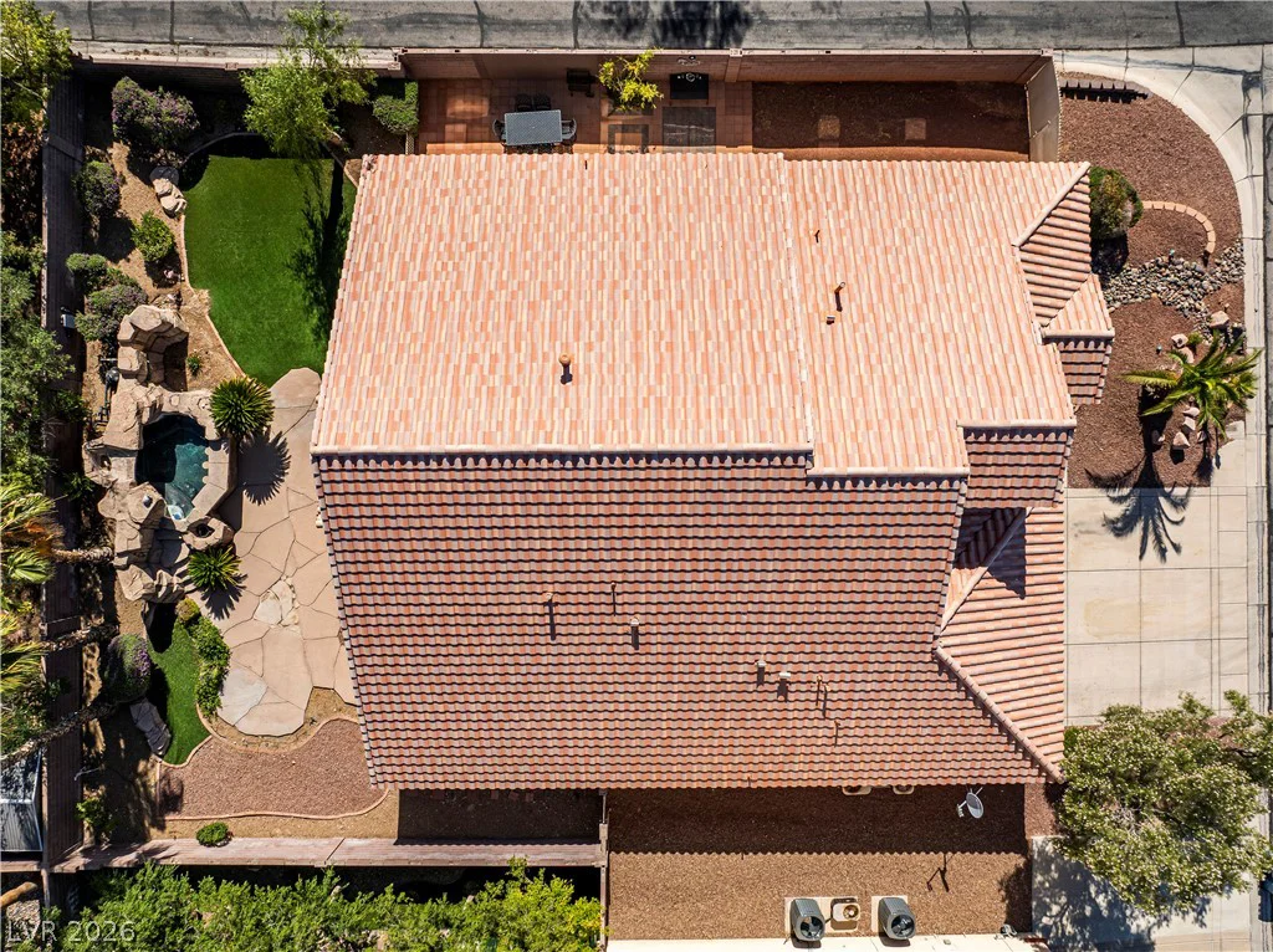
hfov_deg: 71.6
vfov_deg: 56.7
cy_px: 476
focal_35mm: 24
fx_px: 882
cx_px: 636
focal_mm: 12.29
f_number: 2.8
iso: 120
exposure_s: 1/320
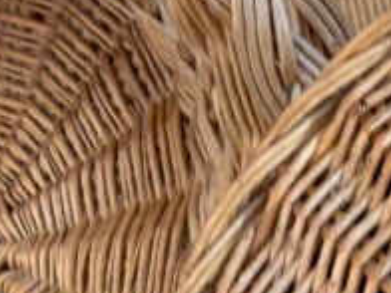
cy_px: 678
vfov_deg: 8.6
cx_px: 946
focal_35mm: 159
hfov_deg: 10.6
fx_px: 1796
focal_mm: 5.96
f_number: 1.6
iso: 200
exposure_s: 1/50
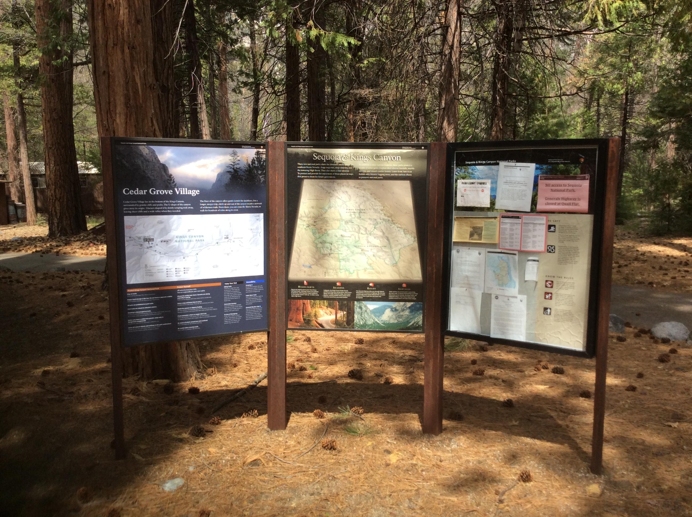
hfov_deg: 56.9
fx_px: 639
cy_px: 258
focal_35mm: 32
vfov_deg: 44.1
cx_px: 346
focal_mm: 3.3
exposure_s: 1/550
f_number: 2.4
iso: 32
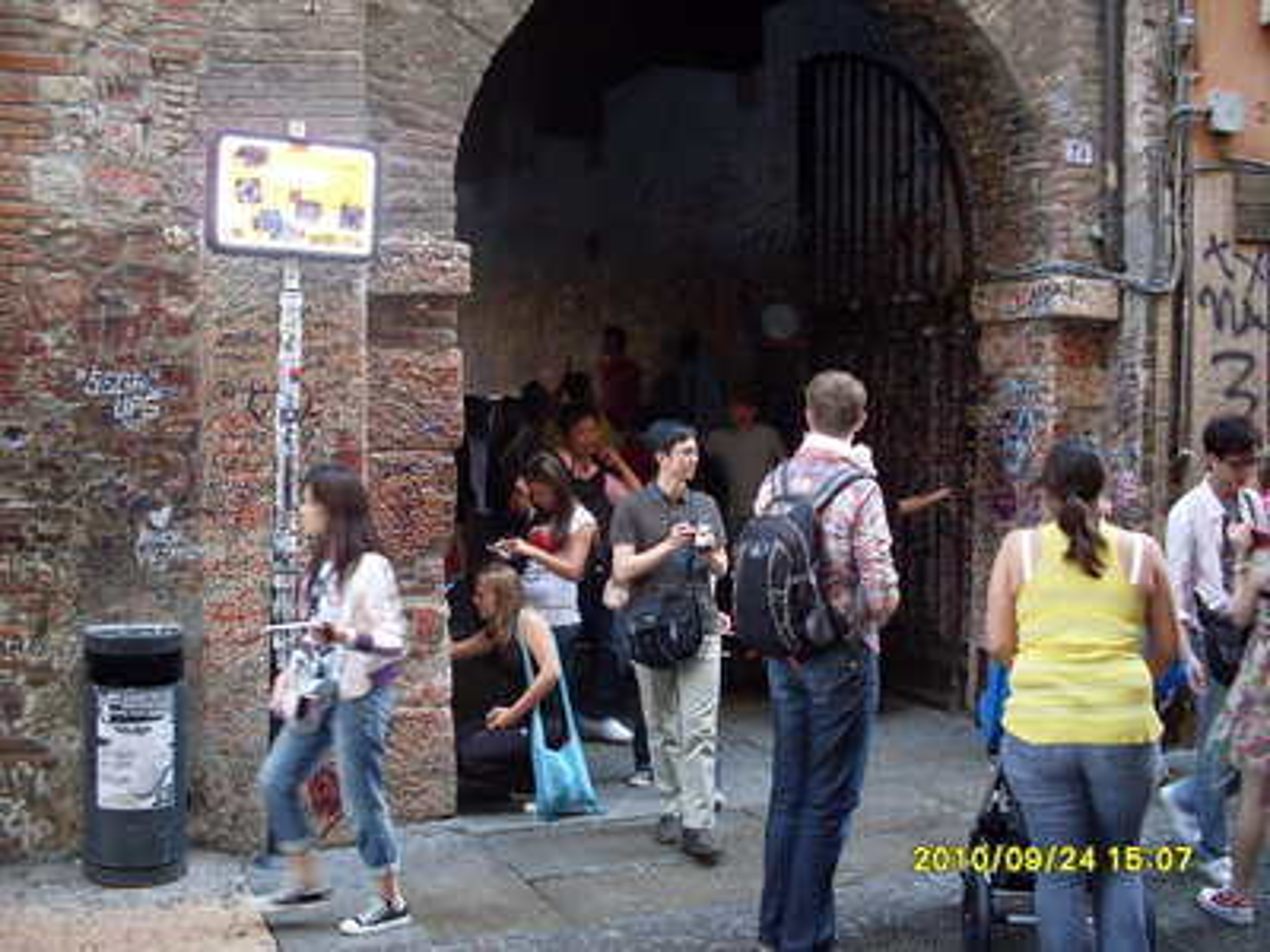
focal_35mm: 38
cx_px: 635
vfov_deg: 37.7
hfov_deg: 49.0
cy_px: 476
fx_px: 1394
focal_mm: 6.3
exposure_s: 1/45
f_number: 2.8
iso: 100
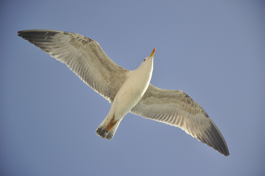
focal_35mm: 158
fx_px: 1158
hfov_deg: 13.1
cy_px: 88
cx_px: 132
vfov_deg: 8.7
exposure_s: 1/1000
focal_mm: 105
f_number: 5.6
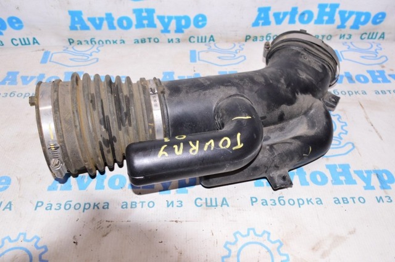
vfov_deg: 39.9
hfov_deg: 57.3
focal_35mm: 33
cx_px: 198
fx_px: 362
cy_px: 131
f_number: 8
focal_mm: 22
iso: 1600
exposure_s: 1/160
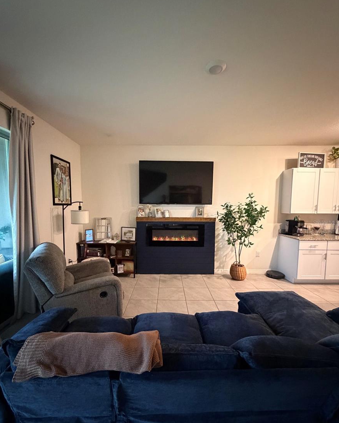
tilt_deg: -5.3
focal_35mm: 15
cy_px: 223
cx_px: 166
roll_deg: -0.3
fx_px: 188
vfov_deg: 96.7
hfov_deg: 84.1
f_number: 2.2
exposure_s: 1/40
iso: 1000
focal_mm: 2.22
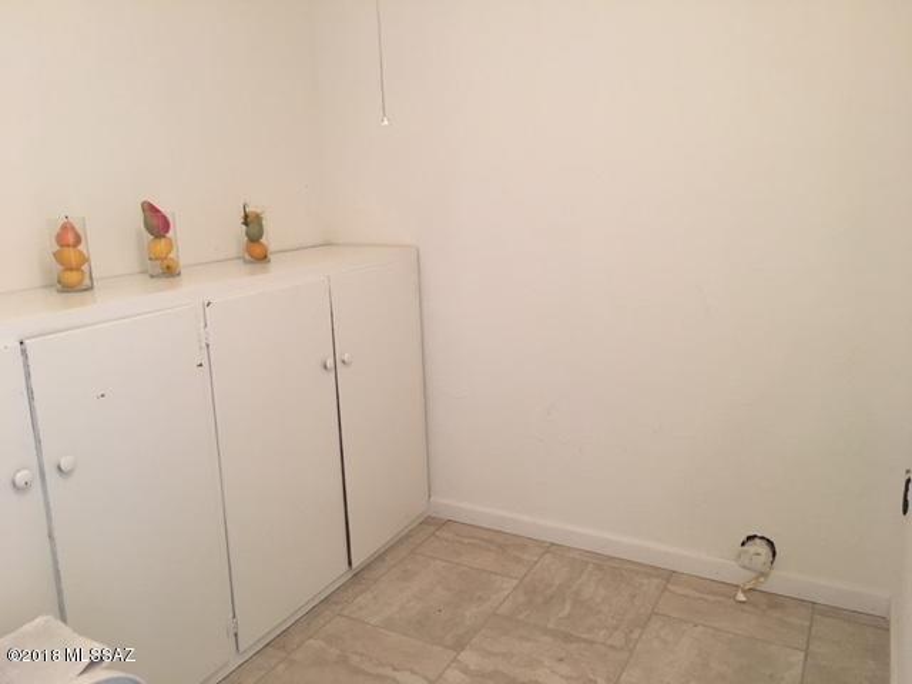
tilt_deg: -12.4
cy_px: 342
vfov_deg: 48.2
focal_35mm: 29
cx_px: 456
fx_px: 764
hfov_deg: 61.7
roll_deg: +1.7
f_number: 2.2
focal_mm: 4.15
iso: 125
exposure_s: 1/30
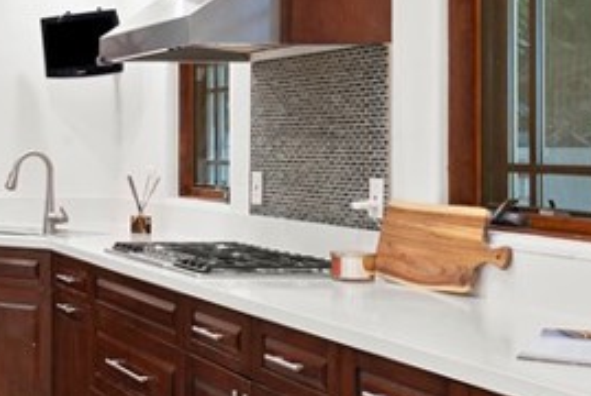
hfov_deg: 22.7
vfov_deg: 18.0
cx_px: -242
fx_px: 1249
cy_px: 140
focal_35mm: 76
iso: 250
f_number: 8
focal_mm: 20
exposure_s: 1
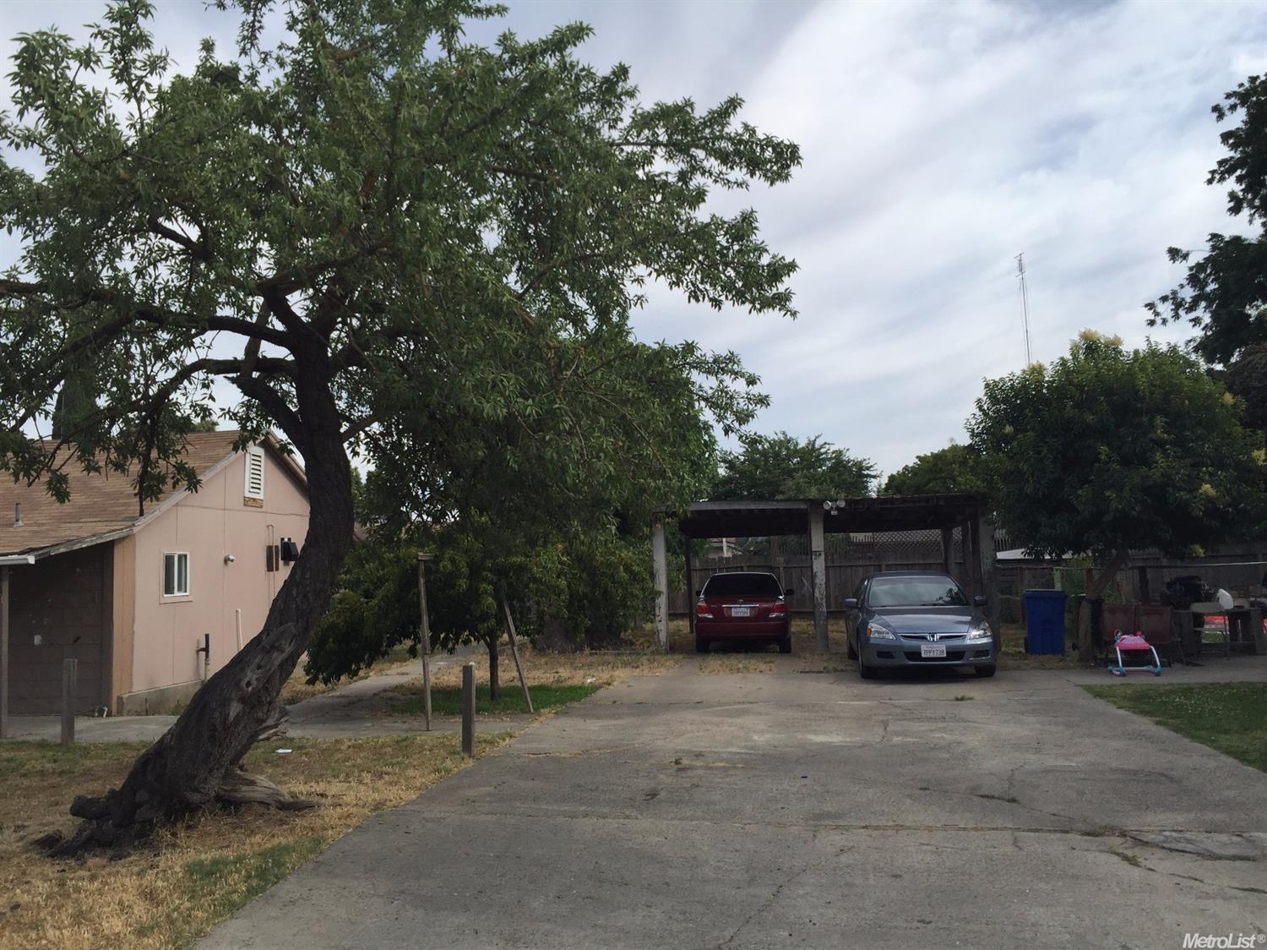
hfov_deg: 61.7
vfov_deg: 48.2
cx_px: 634
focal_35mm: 29
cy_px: 475
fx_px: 1061
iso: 32
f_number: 2.2
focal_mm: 4.15
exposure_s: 1/1799
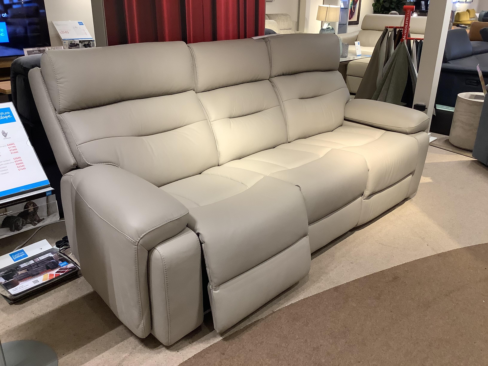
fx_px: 437
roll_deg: -1.4
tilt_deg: -23.9
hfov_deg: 58.4
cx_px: 244
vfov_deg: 45.4
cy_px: 183
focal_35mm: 31
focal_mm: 3.3
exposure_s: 1/50
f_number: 2.4
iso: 100
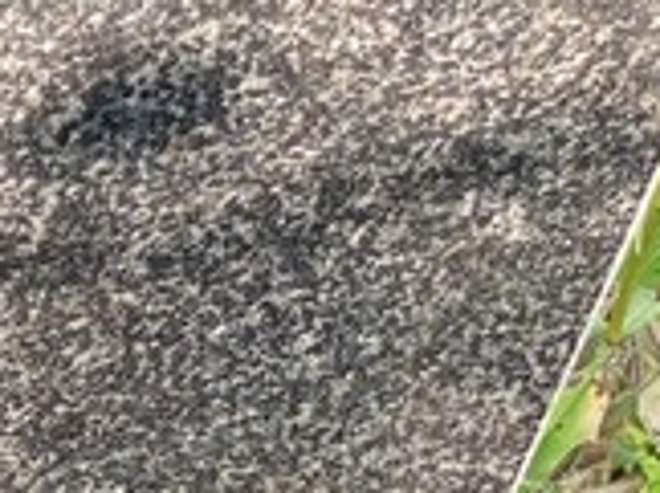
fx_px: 4893
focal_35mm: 257
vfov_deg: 5.7
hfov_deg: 7.3
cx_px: -803
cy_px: 843
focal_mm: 6
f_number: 2
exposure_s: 1/121
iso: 80
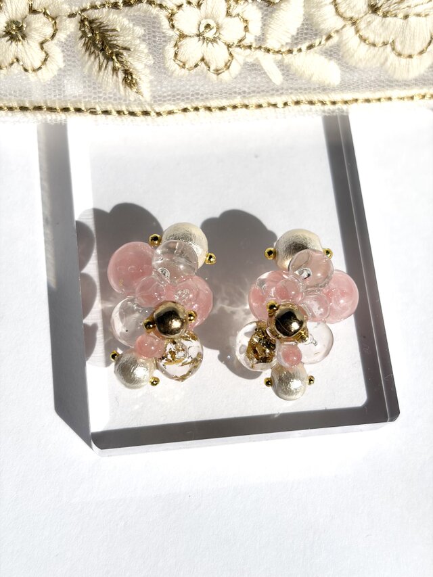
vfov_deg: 36.8
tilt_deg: -72.4
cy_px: 288
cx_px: 216
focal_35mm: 52
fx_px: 867
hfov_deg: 28.0
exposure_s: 1/8850
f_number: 1.6
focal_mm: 5.96
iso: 32
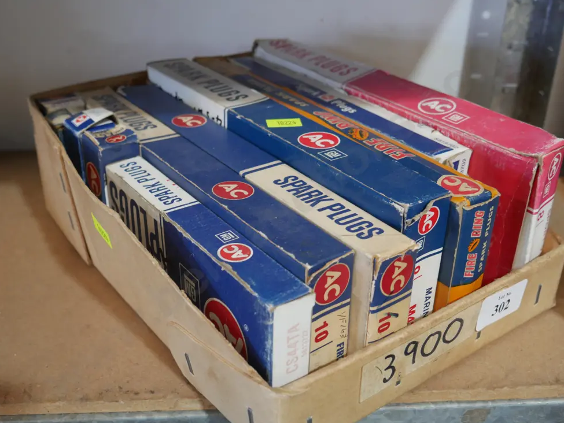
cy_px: 212
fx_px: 685
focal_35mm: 42
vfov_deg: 34.4
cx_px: 286
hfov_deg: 44.8
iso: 800
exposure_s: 1/60
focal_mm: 20
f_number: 4.5
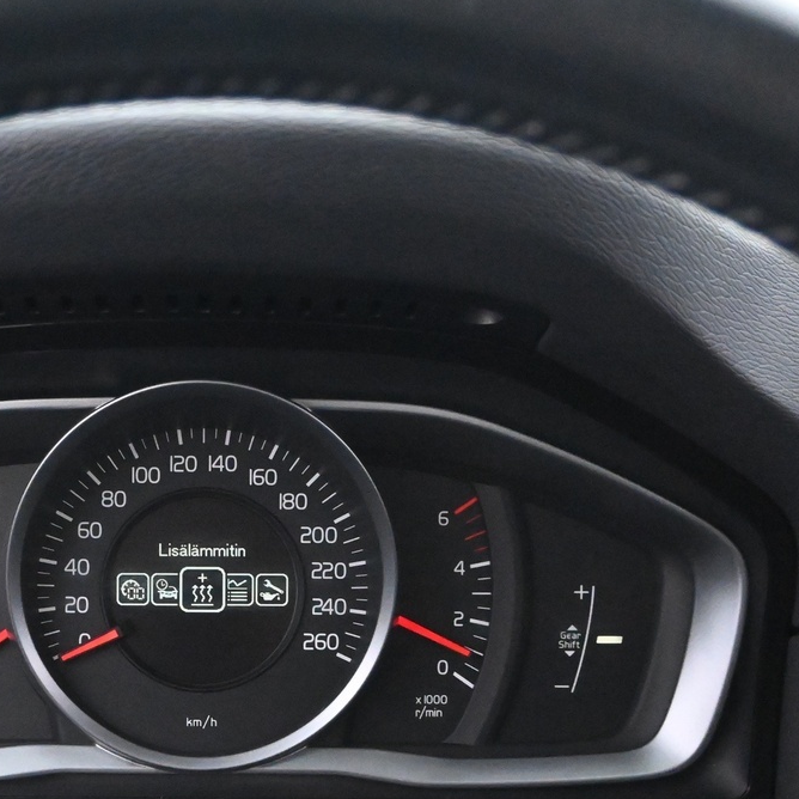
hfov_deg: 25.1
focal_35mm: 68
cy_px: 596
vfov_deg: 25.1
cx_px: 207
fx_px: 1776
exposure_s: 1/40
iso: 9000
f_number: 4.5
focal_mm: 22
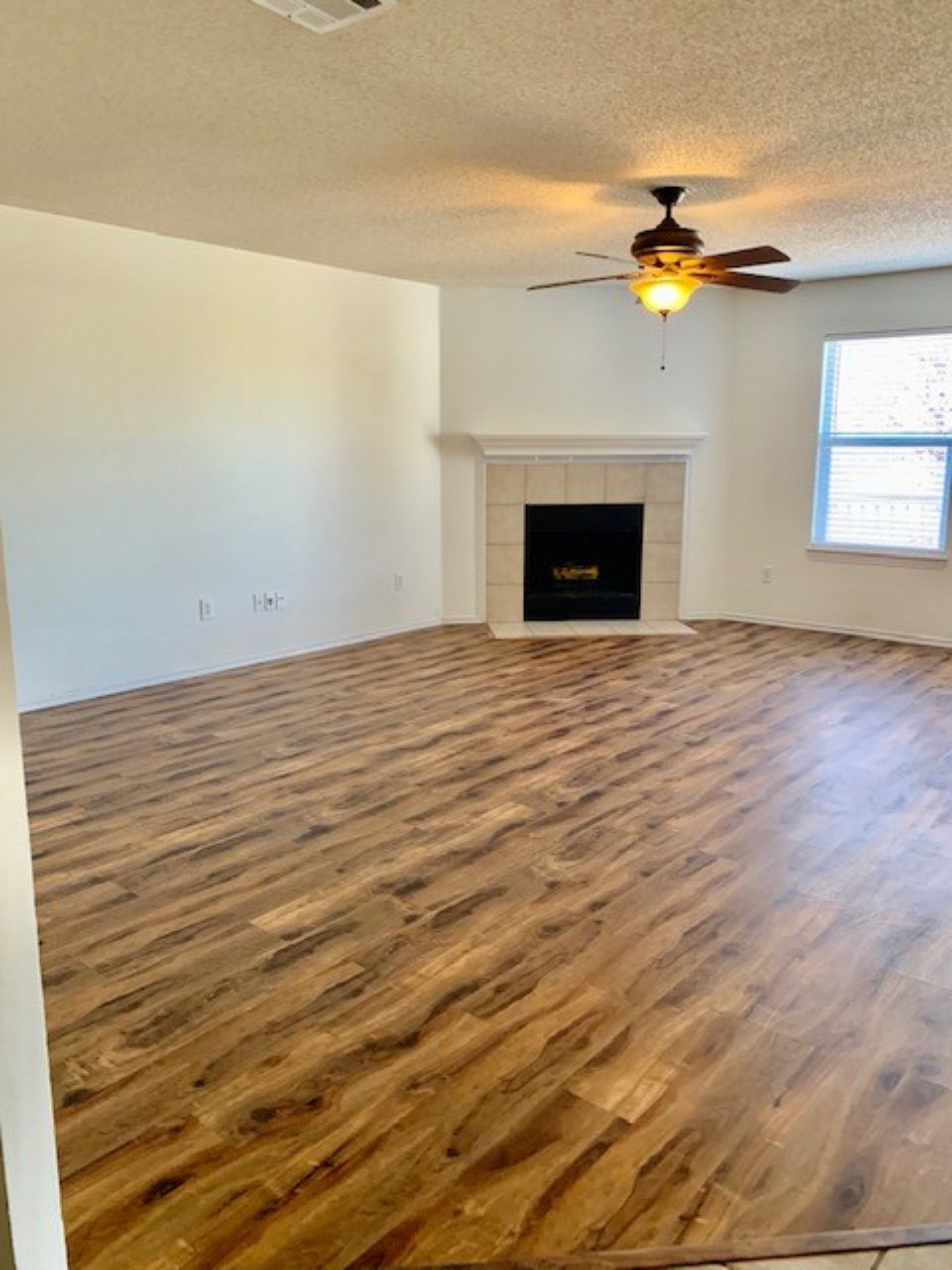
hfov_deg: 53.1
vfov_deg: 67.3
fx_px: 953
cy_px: 635
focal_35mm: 26
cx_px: 476
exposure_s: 1/60
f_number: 1.8
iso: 250
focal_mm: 4.25
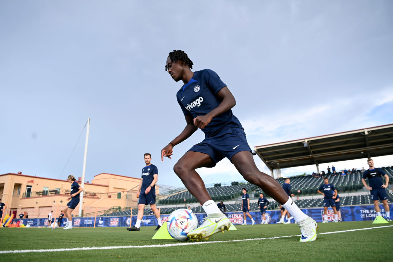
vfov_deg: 49.6
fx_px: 284
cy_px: 131
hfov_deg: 69.4
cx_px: 196
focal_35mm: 26
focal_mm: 26
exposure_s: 1/1000
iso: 400
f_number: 5
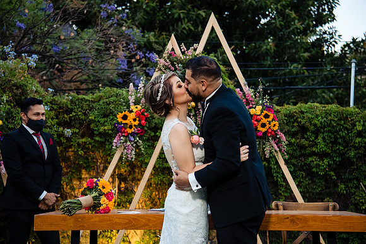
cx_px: 185
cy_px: 121
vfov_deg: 19.1
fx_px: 727
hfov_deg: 28.2
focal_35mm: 72
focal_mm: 65
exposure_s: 1/125
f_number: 4.5
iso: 1600
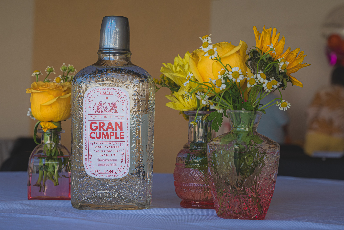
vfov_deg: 20.6
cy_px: 124
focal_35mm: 66
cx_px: 158
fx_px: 631
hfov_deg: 30.5
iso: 200
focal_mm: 57
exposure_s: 1/125
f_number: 7.1
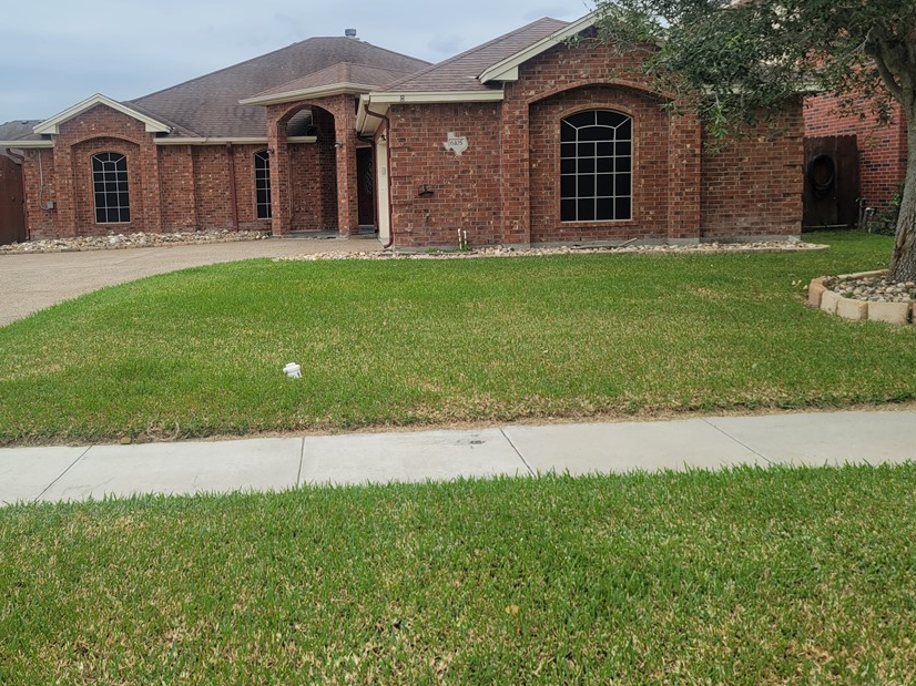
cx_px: 386
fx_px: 820
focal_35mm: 31
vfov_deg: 45.1
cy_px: 262
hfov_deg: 58.1
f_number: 1.8
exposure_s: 1/545
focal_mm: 7
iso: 20
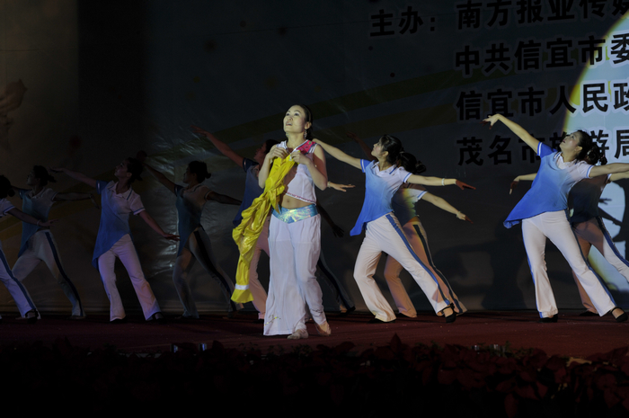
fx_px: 1832
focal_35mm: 105
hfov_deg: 19.5
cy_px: 209
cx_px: 314
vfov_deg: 13.0
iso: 640
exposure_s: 1/100
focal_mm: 105
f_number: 5.6
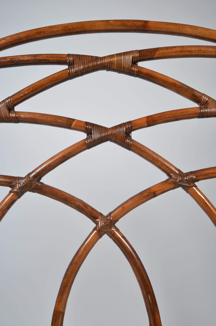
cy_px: 163
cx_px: 108
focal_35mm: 30
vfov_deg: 62.0
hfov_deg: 43.4
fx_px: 271
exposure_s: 1/125
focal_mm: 20
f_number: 11
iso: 100
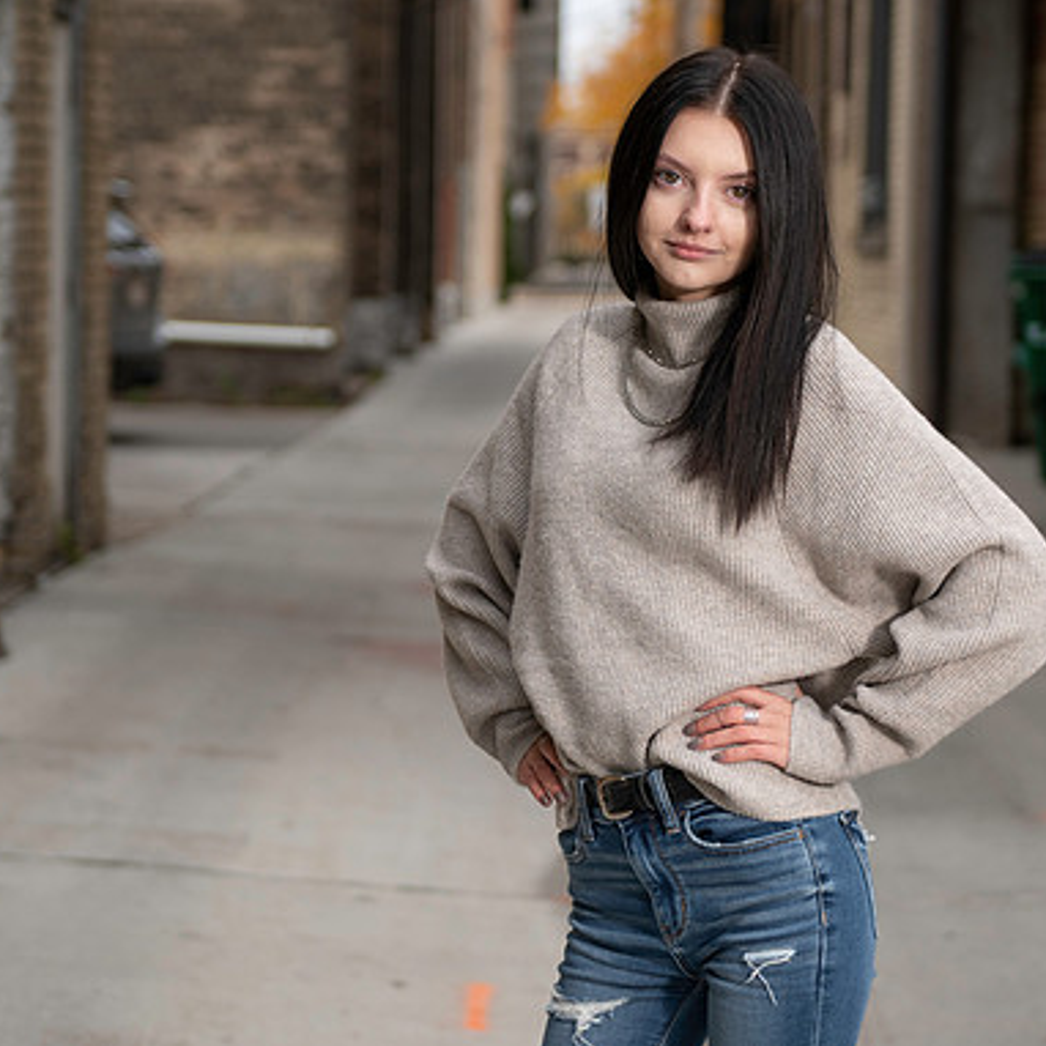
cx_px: 457
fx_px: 3624
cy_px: 480
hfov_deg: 16.4
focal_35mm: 106
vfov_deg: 16.4
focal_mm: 56
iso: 100
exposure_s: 1/400
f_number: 2.8
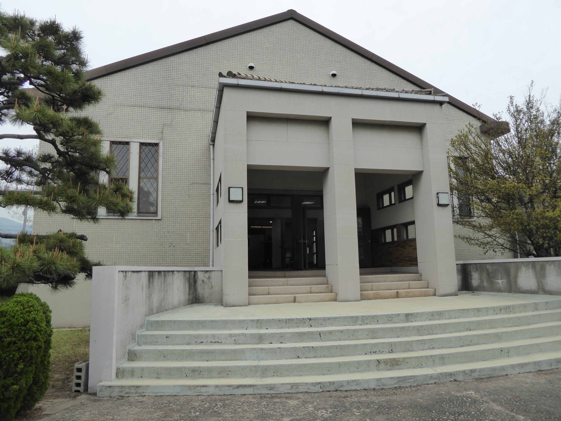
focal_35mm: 25
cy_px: 210
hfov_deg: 69.4
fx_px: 405
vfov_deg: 54.9
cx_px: 280
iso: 200
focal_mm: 4.3
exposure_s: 1/800
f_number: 3.5
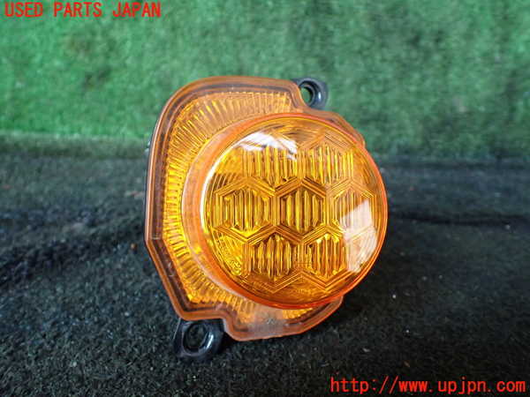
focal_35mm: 30
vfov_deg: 46.8
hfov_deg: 60.0
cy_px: 198
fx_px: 459
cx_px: 265
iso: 400
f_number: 2.3
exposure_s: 1/125
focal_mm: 5.4
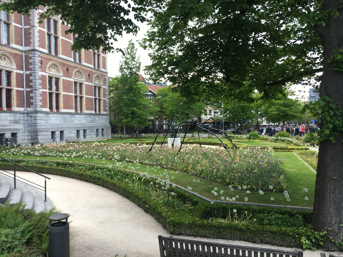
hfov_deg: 61.7
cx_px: 172
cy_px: 128
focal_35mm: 29
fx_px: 287
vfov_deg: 48.2
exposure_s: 1/110
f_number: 2.2
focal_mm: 4.15
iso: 25
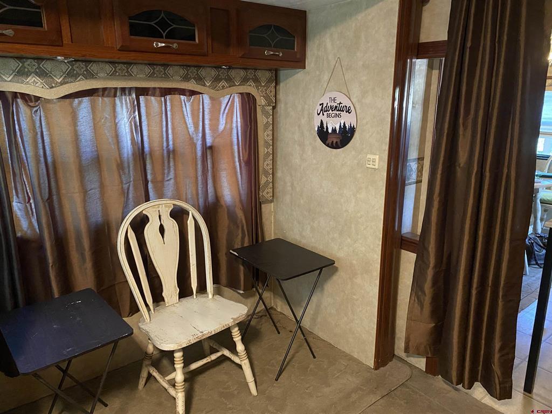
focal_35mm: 26
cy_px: 207
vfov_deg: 53.1
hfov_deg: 67.3
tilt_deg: -14.5
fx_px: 415
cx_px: 276
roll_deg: -0.9
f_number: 1.8
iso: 800
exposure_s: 1/30
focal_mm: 4.25
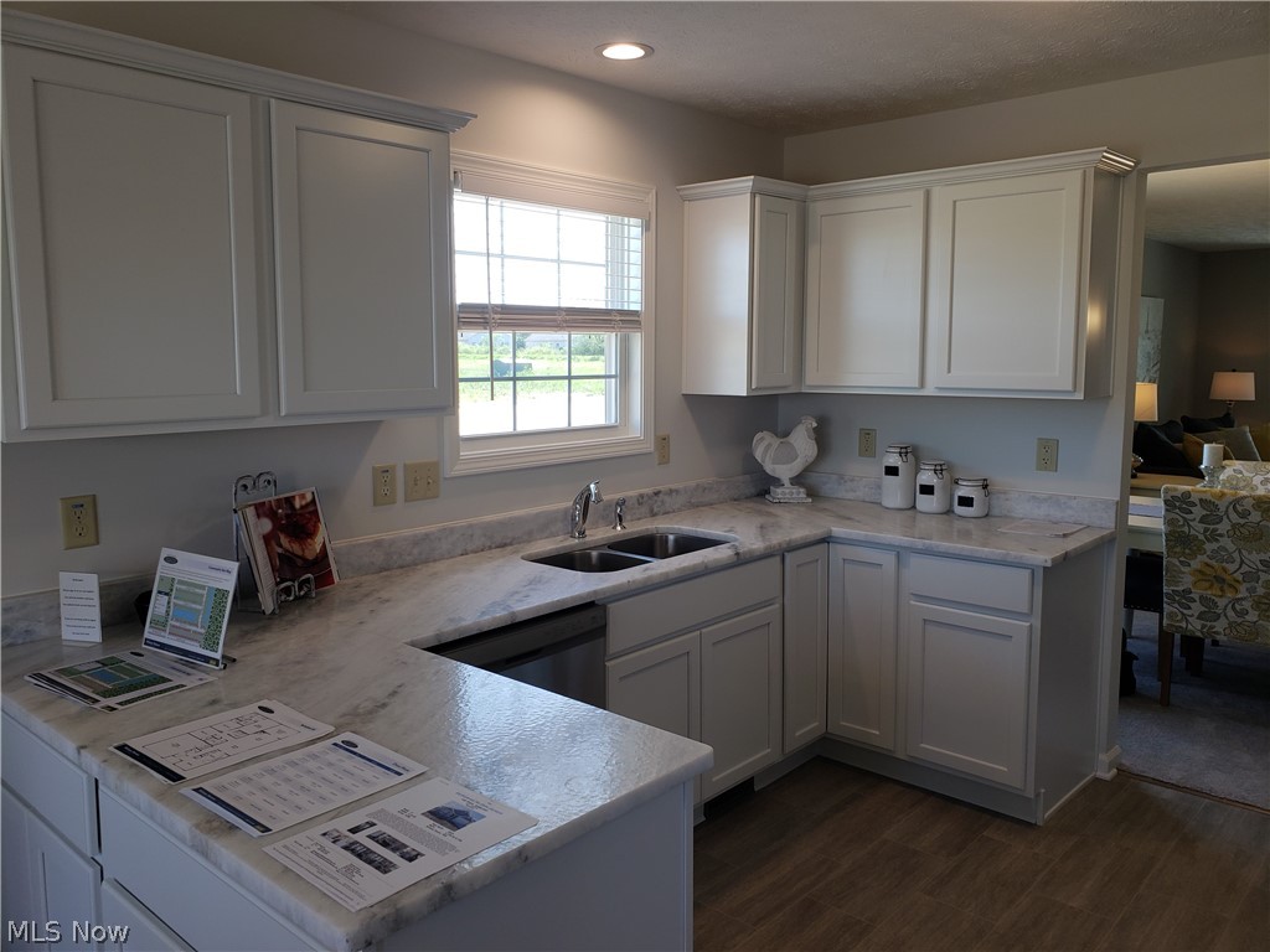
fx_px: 954
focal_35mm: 26
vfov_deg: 53.1
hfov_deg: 67.3
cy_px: 476
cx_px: 635
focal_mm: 4.3
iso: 80
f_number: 2.4
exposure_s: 1/120
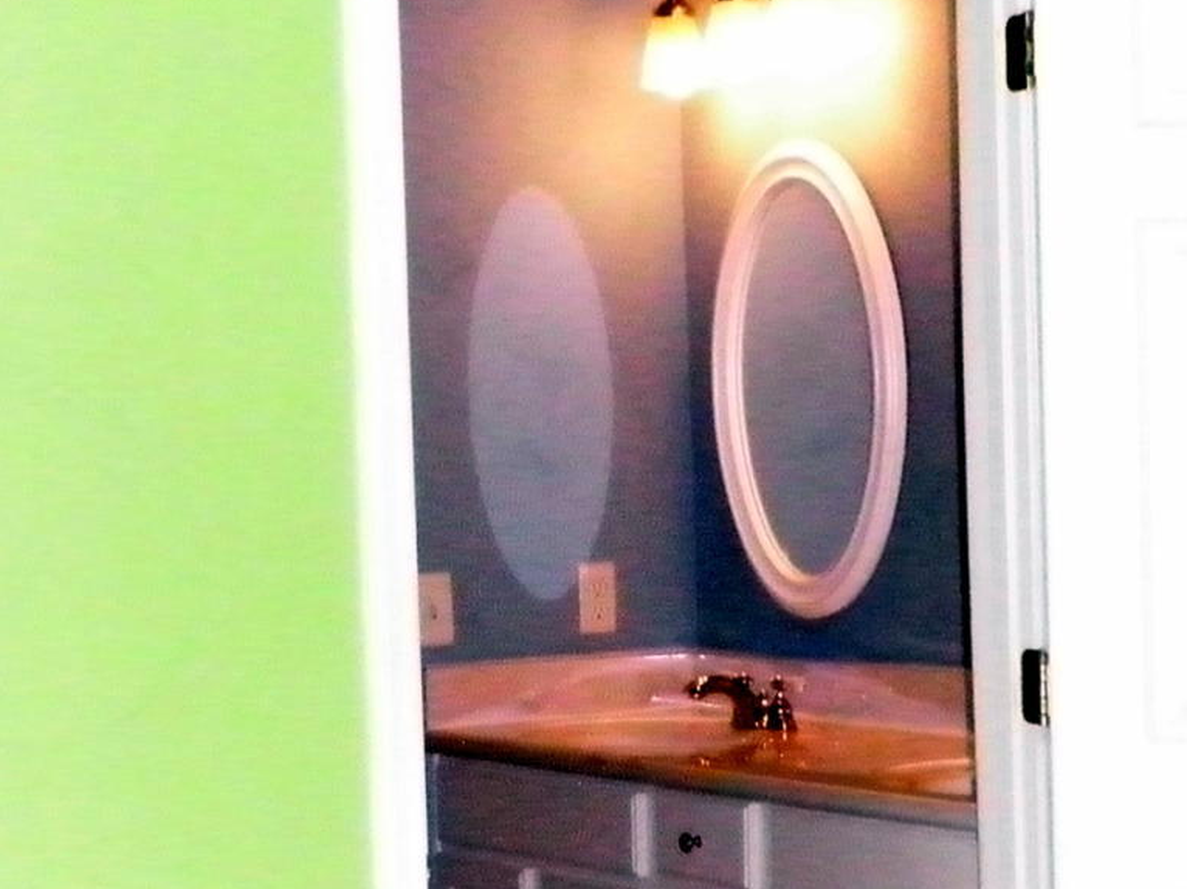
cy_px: 703
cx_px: 561
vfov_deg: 15.6
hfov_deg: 20.9
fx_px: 3222
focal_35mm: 94
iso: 640
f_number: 3.3
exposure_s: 1/30
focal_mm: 4.3
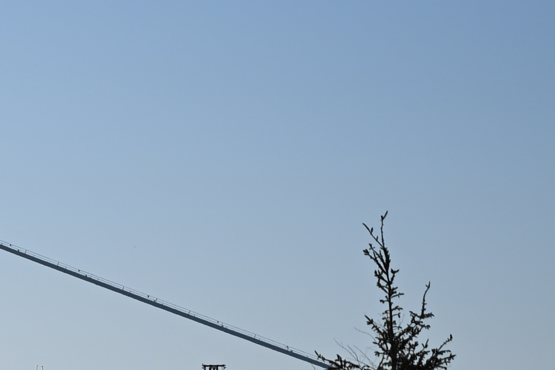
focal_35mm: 347
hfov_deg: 5.8
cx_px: -553
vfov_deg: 4.0
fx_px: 5348
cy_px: 416
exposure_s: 1/3200
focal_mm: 70
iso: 125
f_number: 4
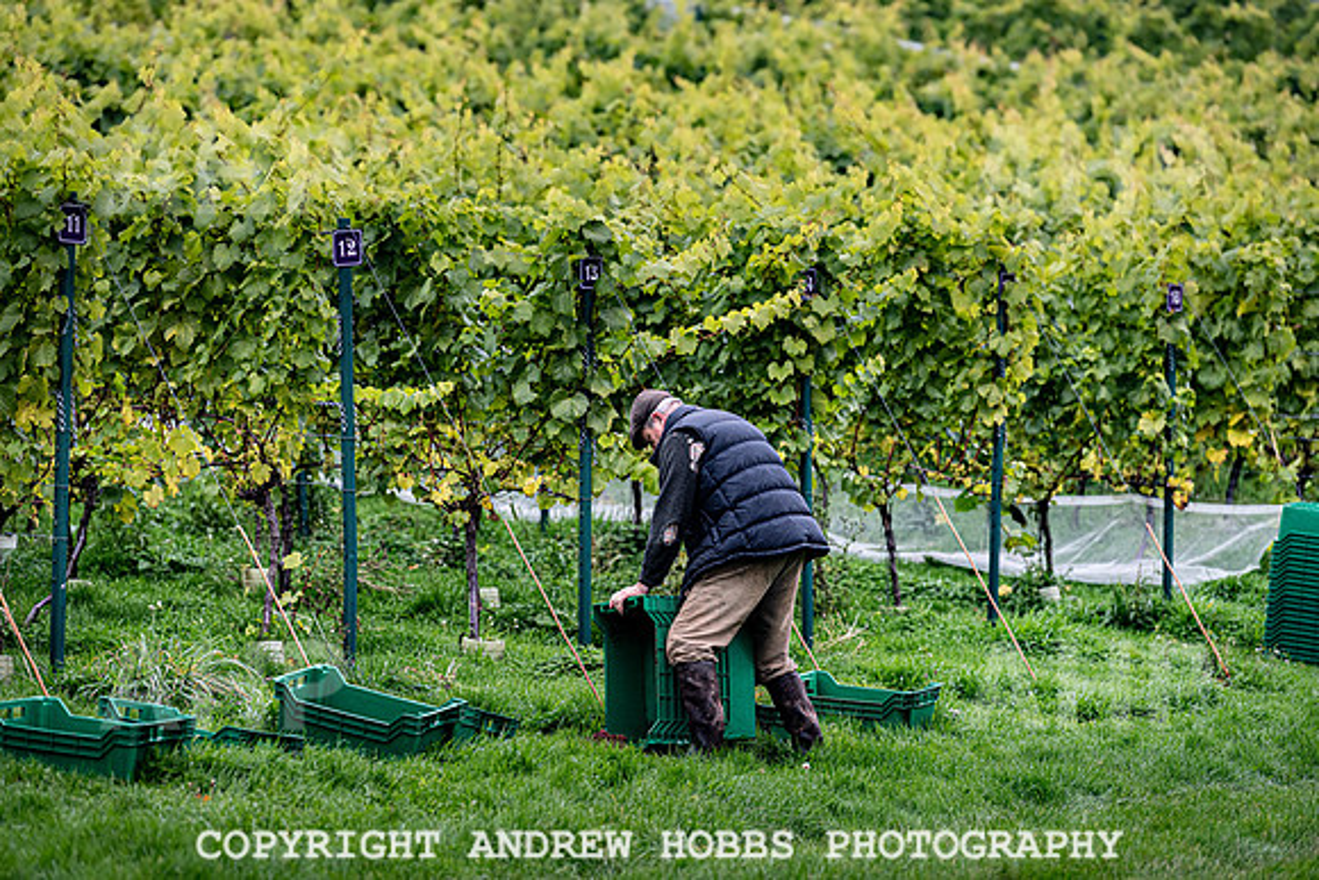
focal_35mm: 200
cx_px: 660
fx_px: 7329
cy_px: 440
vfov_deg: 6.9
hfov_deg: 10.3
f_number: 4
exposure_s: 1/500
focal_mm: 200
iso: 360
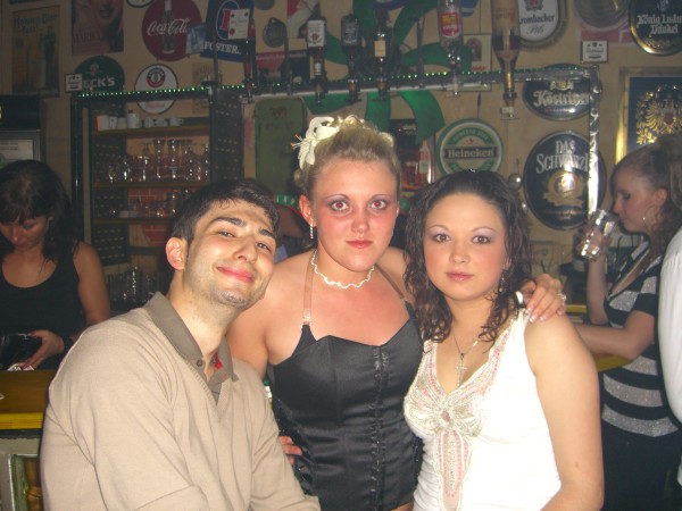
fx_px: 749
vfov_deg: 37.7
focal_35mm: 38
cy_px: 256
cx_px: 341
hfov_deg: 49.0
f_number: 2.8
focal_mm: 7.9
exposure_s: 1/60
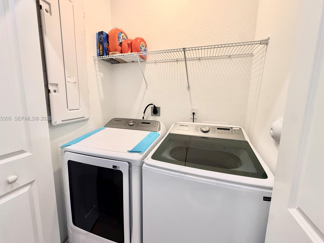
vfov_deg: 81.7
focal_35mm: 15
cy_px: 119
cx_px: 158
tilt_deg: -8.0
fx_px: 140
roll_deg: +0.2
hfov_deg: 98.1
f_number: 2.2
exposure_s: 1/120
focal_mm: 2.22
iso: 200
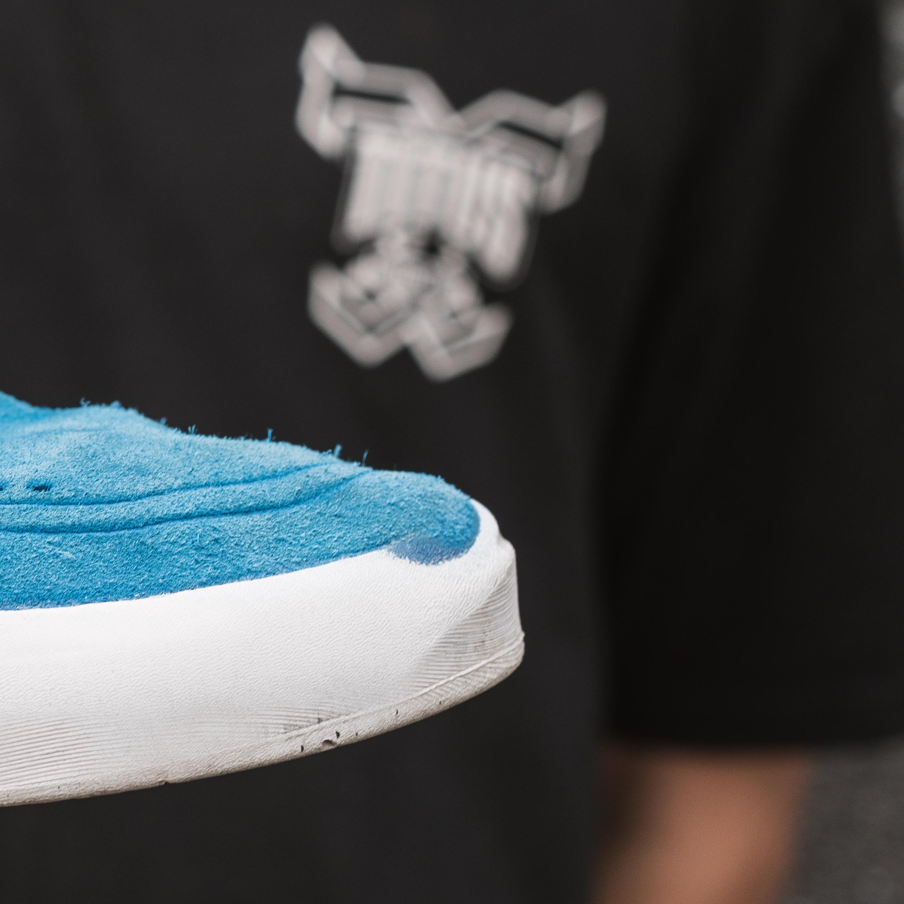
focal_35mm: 126
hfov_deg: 13.2
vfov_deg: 13.8
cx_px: -351
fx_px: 3723
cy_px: 389
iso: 250
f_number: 6.3
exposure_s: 1/125
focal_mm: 50
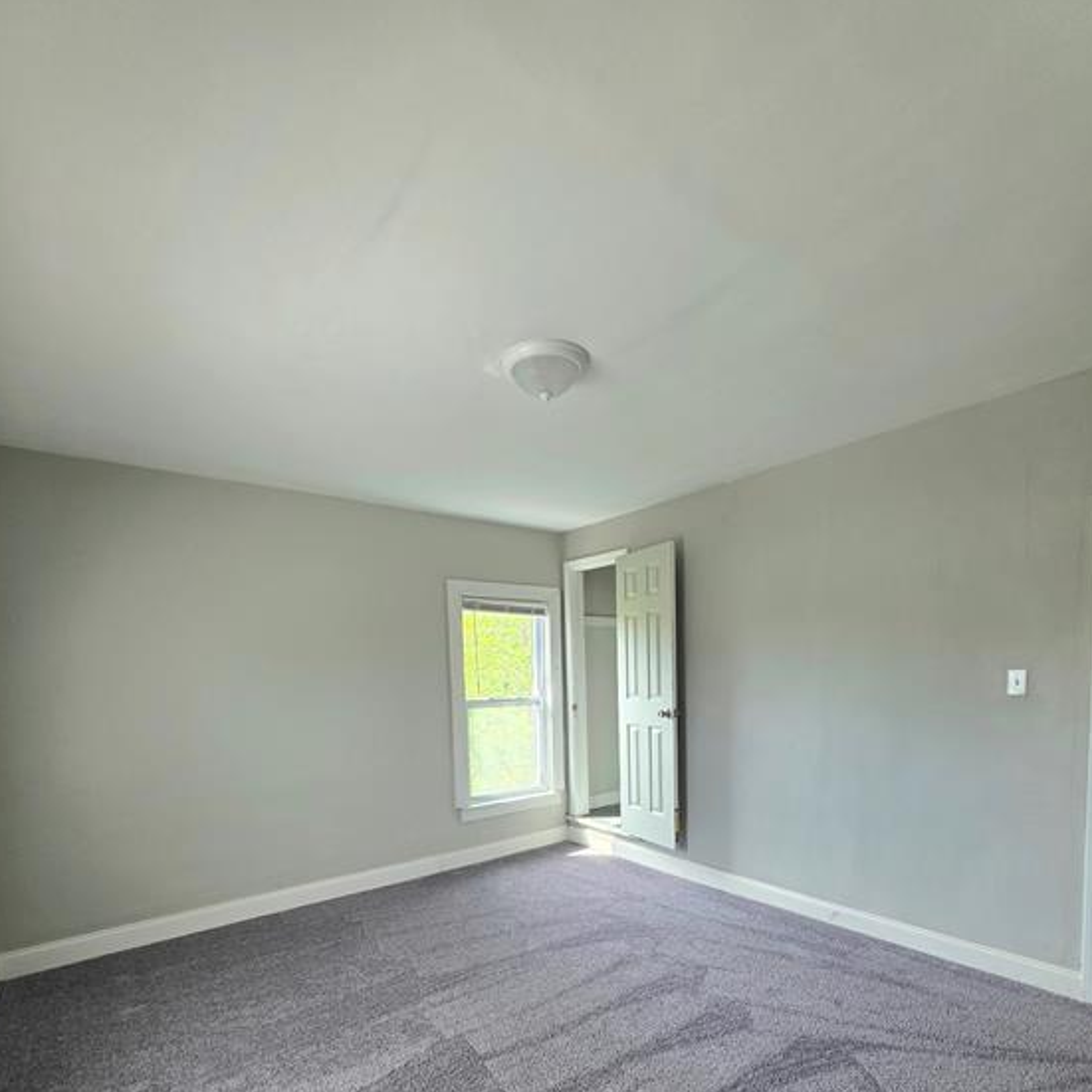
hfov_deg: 87.4
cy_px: 717
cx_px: 546
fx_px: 571
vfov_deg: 84.7
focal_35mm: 16
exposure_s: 1/120
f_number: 1.9
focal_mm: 2.2
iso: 80
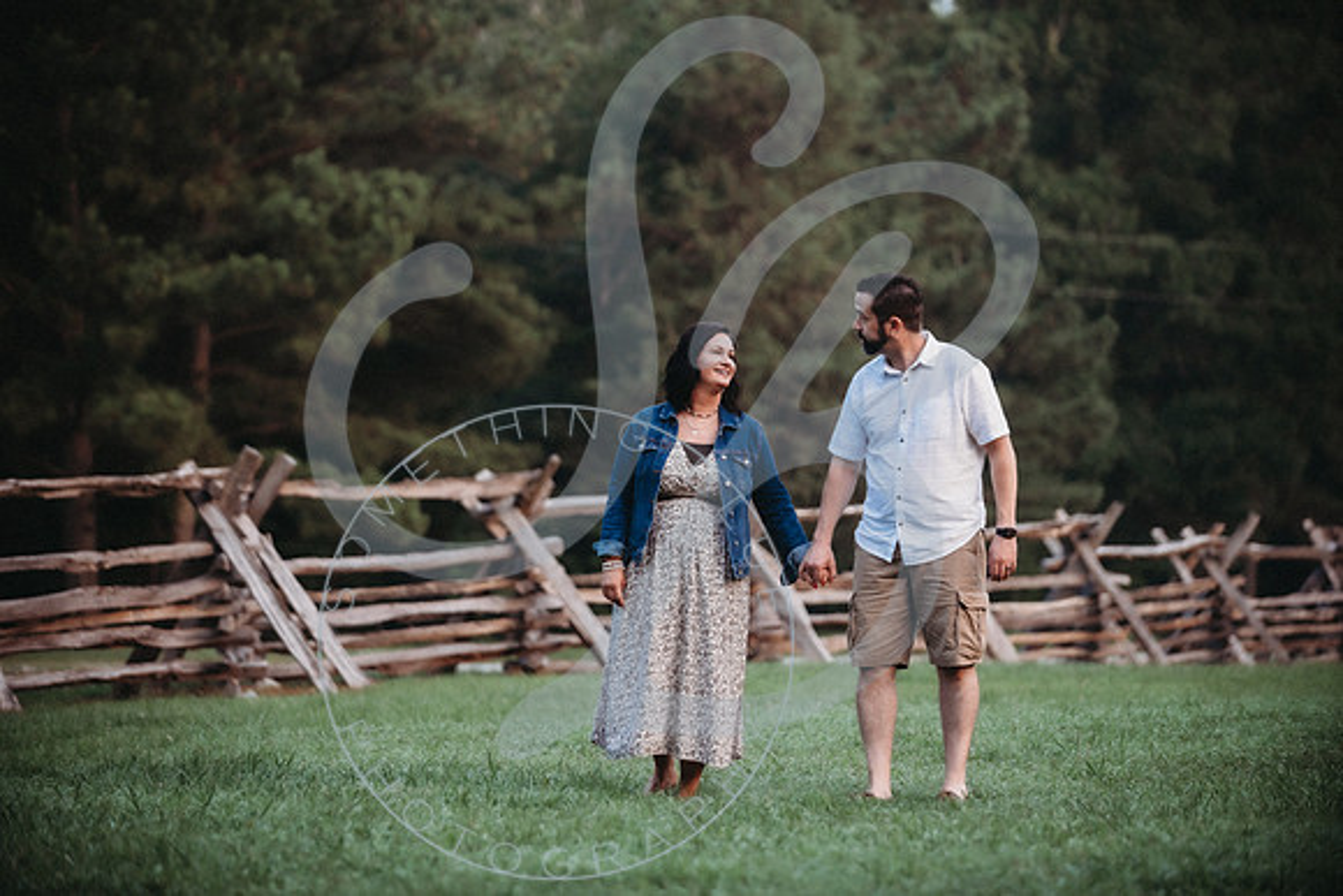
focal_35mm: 120
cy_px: 448
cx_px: 672
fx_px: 4478
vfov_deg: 11.4
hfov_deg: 17.1
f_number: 2.8
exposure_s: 1/320
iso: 800
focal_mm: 120
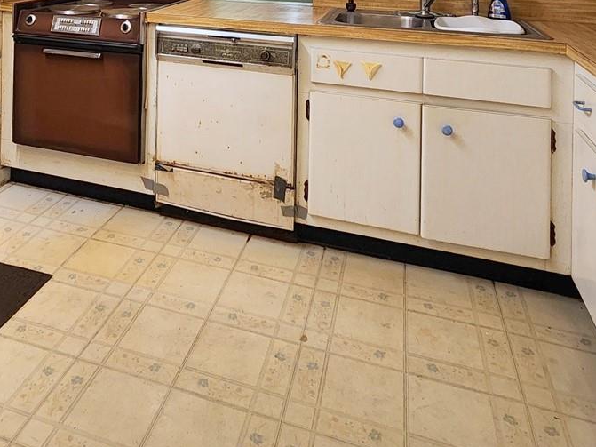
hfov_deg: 56.6
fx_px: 534
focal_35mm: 31
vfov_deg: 36.3
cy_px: -76
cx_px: 180
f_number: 2.2
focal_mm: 2.2
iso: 320
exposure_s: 1/60
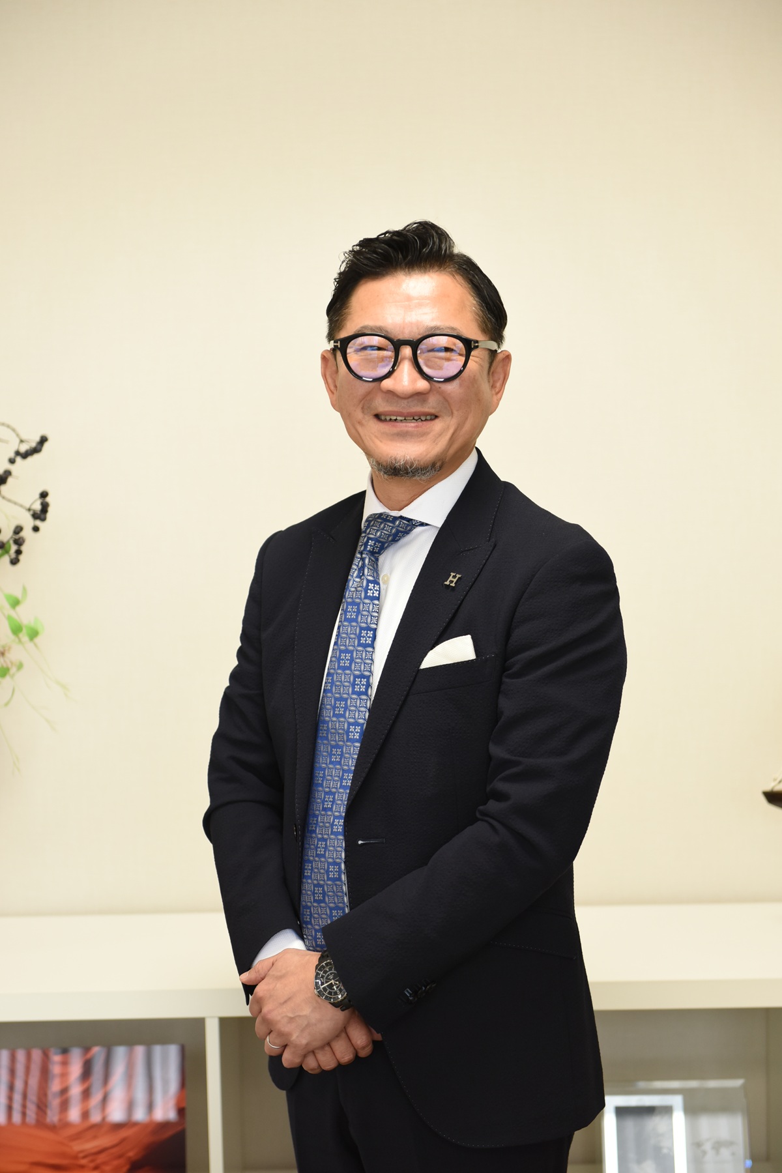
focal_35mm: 70
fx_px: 2281
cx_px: 391
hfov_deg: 19.5
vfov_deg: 28.8
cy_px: 586
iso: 800
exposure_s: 1/160
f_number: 3.5
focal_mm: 70
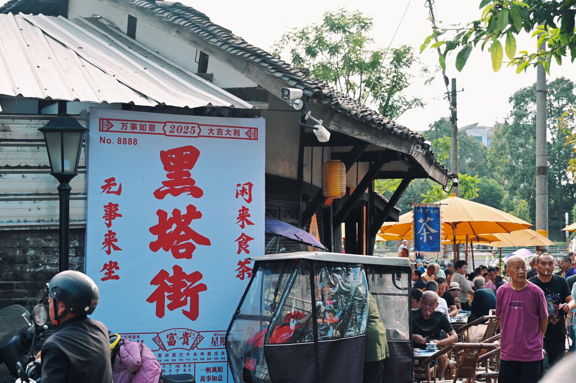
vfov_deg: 22.2
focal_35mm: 61
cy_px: 192
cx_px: 288
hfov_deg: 32.9
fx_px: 975
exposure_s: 1/250
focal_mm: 61
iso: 180
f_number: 5.6
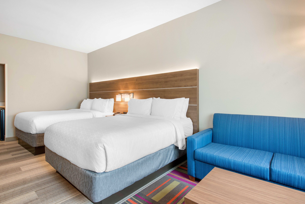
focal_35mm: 19
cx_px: 152
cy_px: 102
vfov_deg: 64.6
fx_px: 161
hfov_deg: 86.9
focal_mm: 19
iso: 400
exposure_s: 1/2.5
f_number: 11
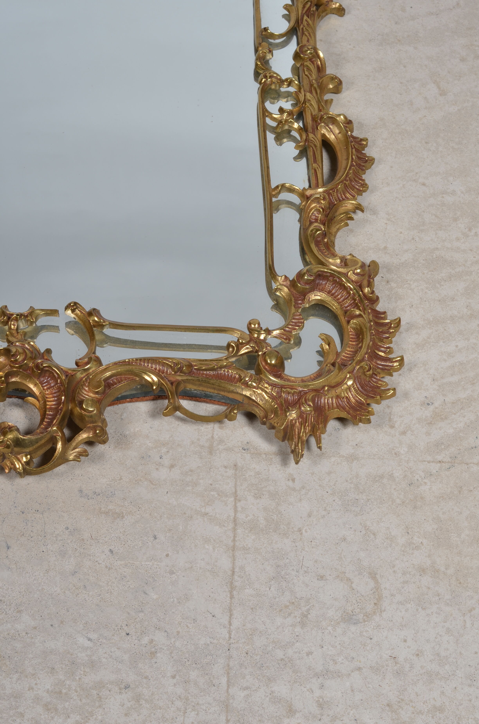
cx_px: 240
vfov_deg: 27.0
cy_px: 362
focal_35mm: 75
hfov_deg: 18.1
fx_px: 1504
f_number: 14
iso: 100
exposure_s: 1/125
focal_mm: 50
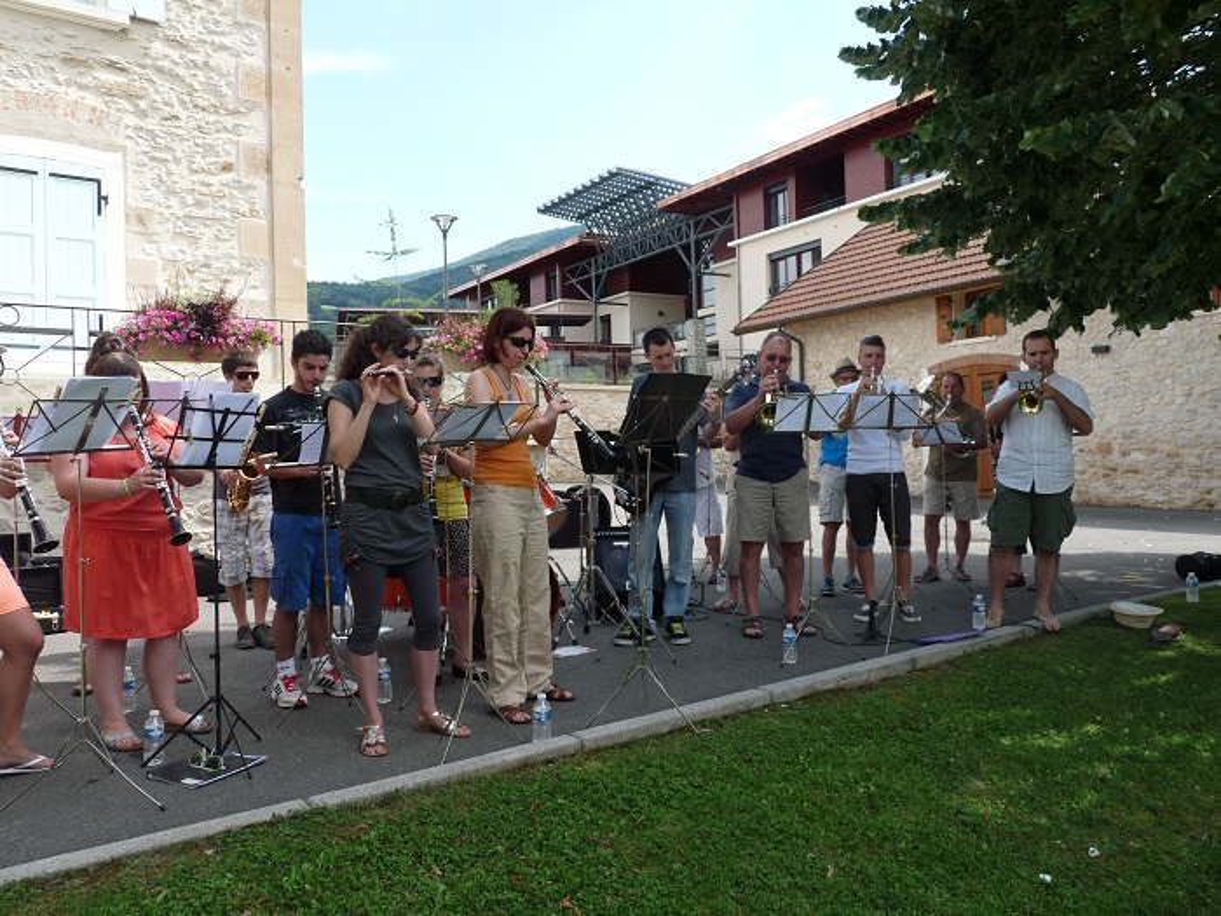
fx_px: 952
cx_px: 610
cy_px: 458
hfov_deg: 65.3
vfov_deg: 51.4
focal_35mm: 27
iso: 100
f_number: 3.2
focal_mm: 4.8
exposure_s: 1/400
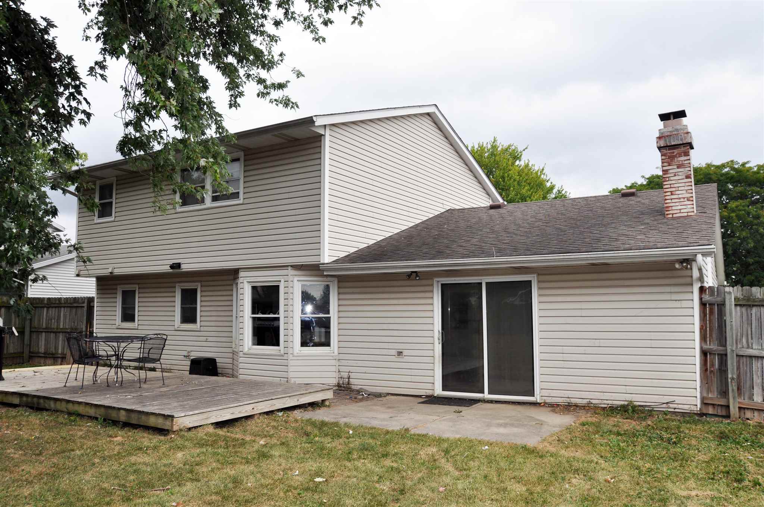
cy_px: 254
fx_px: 572
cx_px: 382
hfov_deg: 67.4
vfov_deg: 47.8
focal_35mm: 27
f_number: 9
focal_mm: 18
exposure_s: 1/200
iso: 200
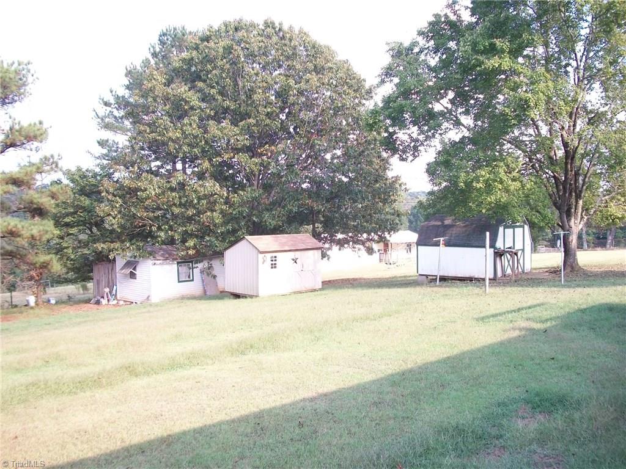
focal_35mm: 32
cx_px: 313
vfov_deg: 44.2
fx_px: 579
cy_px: 234
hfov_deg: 56.8
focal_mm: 5.7
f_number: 2.9
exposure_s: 1/160
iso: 80
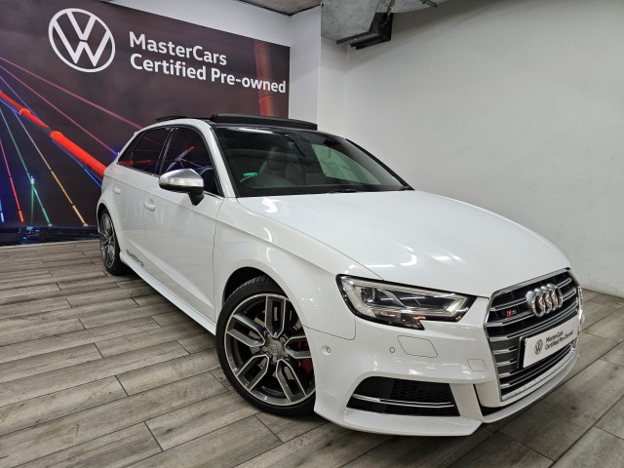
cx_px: 312
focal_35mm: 23
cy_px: 234
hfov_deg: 73.9
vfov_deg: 58.9
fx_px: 415
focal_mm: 6.3
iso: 250
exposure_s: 1/100
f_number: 1.7
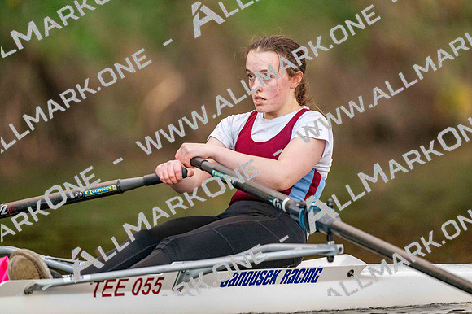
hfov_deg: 3.4
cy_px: 157
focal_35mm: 600
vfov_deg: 2.3
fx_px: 7864
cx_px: 236
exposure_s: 1/2000
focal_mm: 600
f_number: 4
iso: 7200
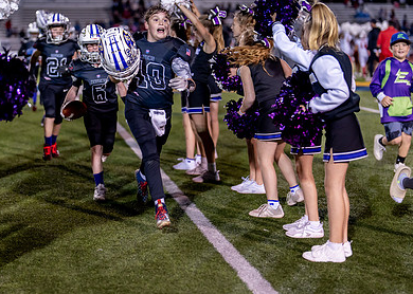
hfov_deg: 25.4
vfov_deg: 18.3
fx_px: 914
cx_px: 166
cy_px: 118
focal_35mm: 78
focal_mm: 50
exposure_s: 1/1000
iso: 500
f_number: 1.2
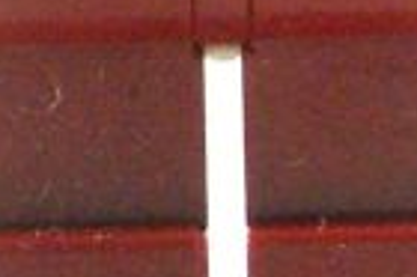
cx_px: 226
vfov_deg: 1.5
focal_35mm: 893
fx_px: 10332
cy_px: -465
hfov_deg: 2.3
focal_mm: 19.4
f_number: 3.6
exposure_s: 1/60
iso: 400
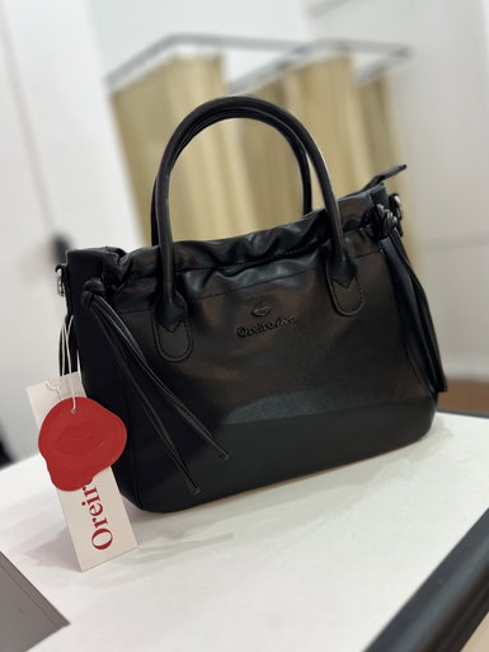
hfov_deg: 51.4
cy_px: 330
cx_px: 245
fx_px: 508
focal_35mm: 27
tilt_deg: -10.7
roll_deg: +11.2
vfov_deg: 65.3
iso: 125
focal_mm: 5.7
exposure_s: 1/100
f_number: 1.5
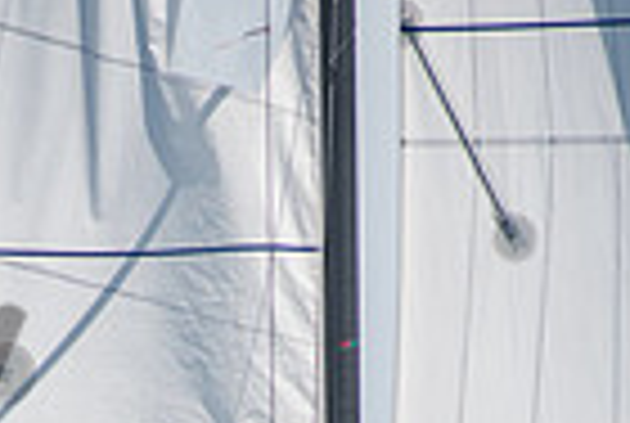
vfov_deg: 1.1
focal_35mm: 1249
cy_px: 817
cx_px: 68
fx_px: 21904
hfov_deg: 1.6
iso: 200
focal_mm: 195
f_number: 6.3
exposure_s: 1/1000
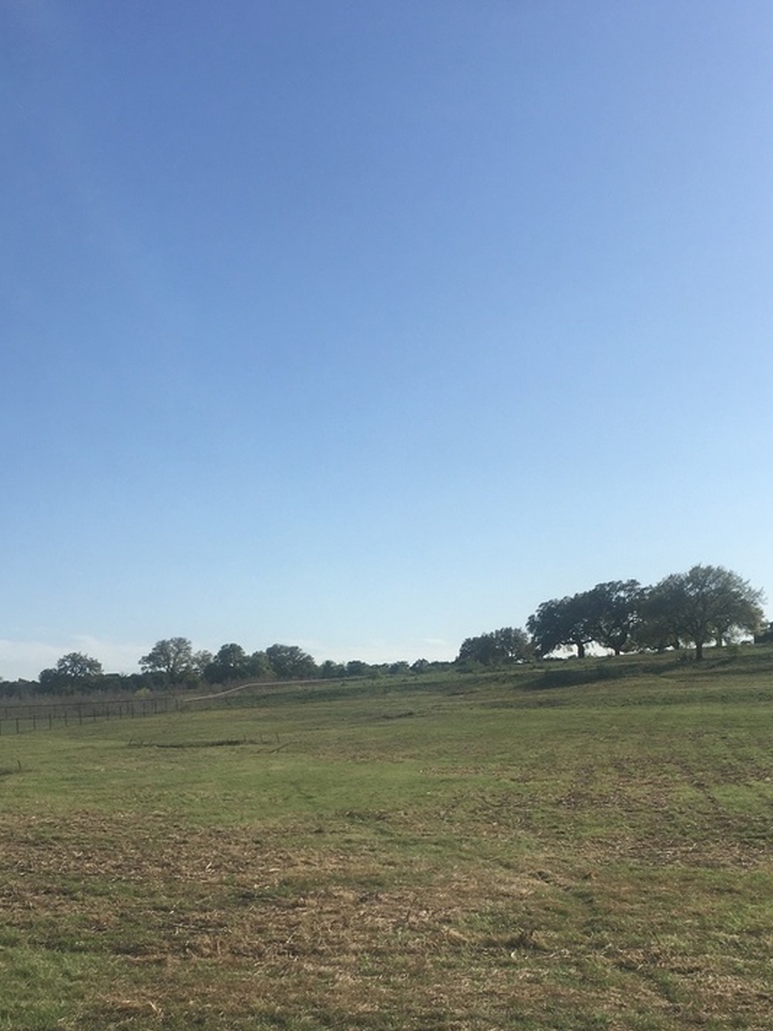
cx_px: 417
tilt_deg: +1.5
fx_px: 1310
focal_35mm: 44
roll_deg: +1.0
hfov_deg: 32.9
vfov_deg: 41.8
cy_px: 759
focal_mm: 4.15
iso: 25
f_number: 2.2
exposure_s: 1/2331
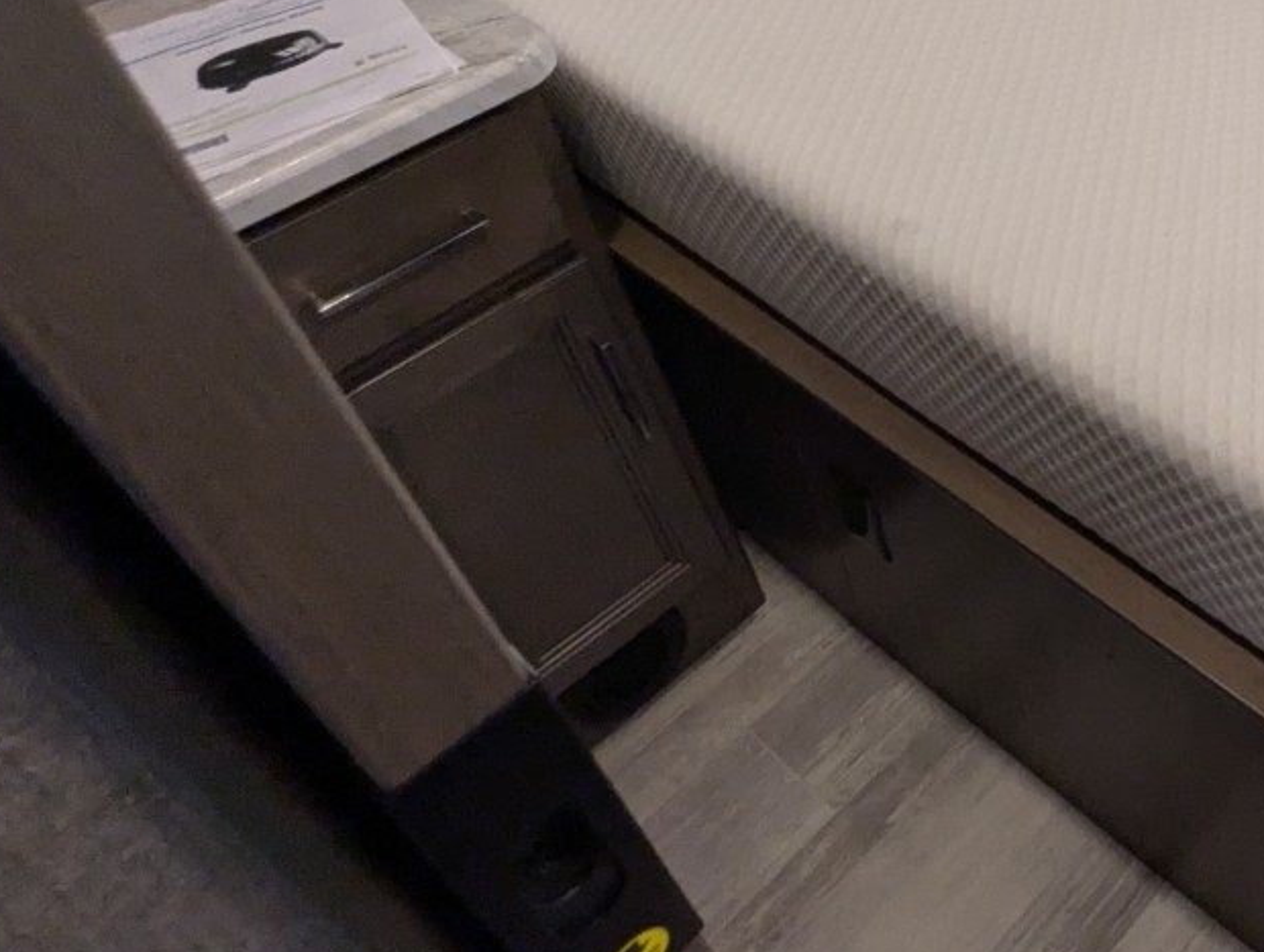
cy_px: 92
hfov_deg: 41.7
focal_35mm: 36
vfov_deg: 37.1
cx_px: 1361
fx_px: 1317
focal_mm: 2.35
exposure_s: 1/100
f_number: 2.2
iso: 348
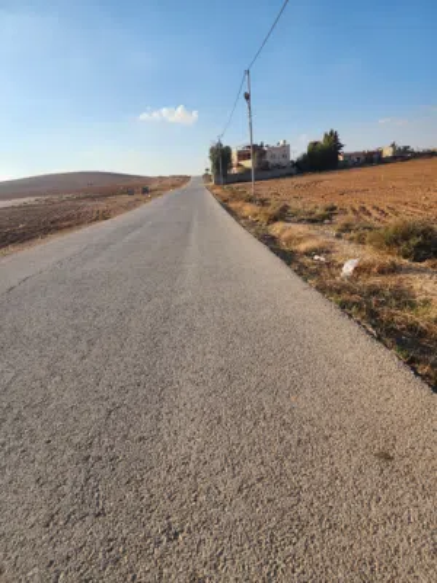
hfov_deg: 58.9
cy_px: 292
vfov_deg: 73.9
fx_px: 387
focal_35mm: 23
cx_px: 218
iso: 12
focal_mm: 6.4
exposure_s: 1/934
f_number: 1.8
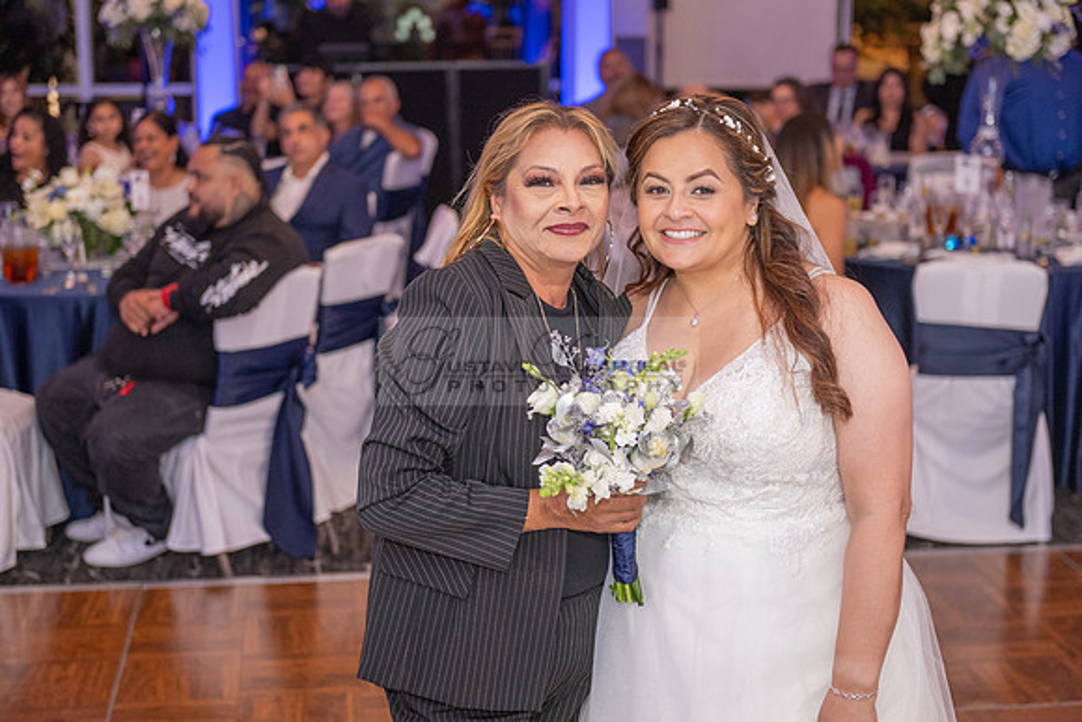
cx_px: 541
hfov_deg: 30.5
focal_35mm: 66
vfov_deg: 20.6
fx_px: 1984
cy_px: 361
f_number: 3.5
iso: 1600
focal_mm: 66
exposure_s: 1/200
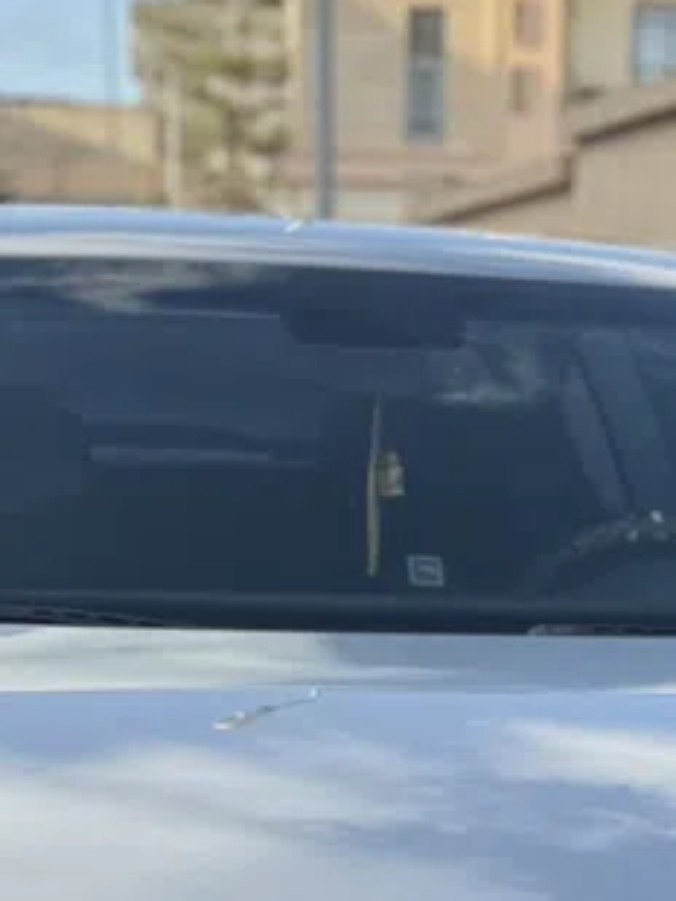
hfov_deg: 13.9
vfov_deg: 17.9
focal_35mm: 106
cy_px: 1005
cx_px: 466
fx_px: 2758
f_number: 1.78
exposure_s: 1/1395
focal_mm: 6.76
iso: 80
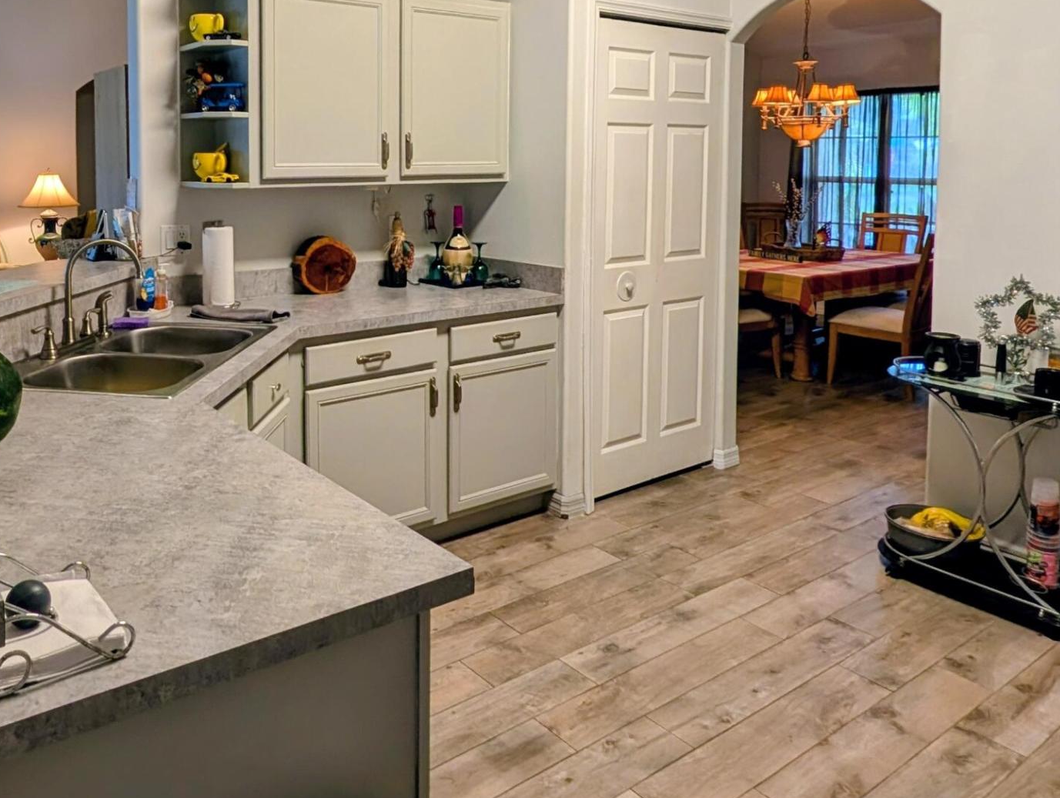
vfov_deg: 52.5
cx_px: 366
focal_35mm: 25
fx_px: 767
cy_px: 198
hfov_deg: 67.7
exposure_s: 1/60
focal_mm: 2.02
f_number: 1.7
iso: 78
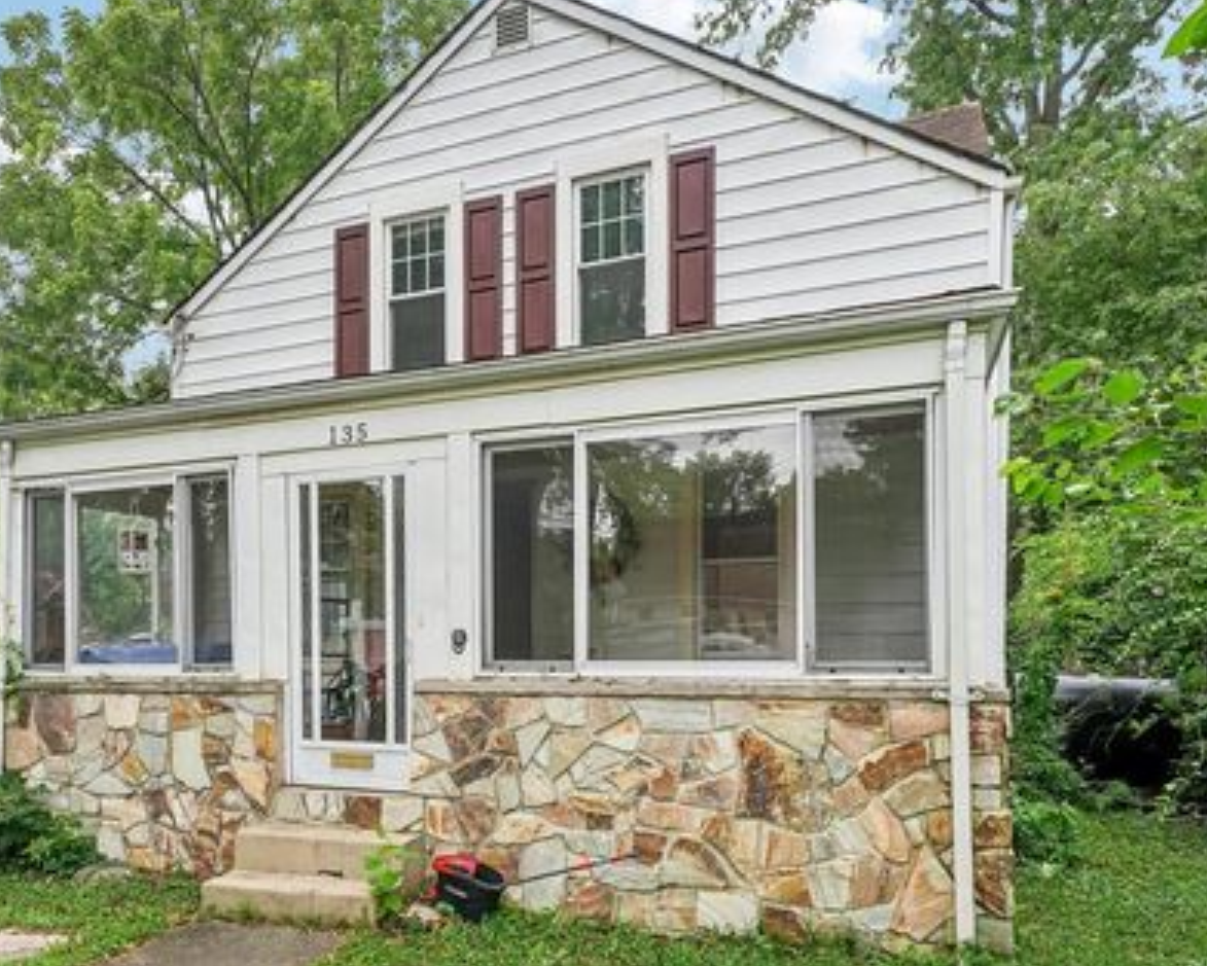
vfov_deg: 56.9
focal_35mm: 25
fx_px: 892
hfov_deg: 67.7
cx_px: 500
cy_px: 471
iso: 100
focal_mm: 20.8
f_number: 8
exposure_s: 1/50
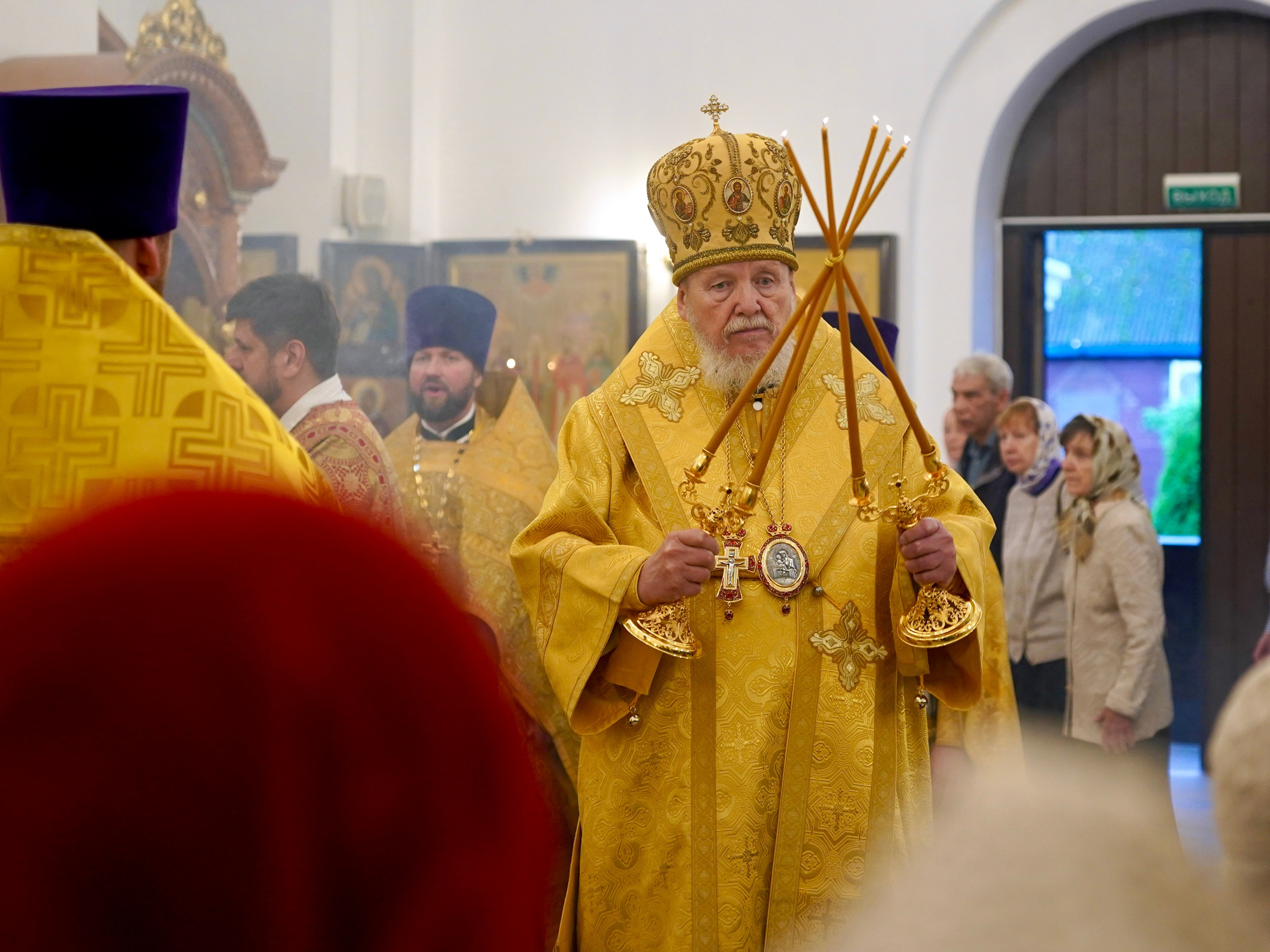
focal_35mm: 57
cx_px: 660
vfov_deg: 25.8
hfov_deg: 33.9
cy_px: 481
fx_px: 2083
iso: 1250
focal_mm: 51.7
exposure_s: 1/160
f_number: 2.8
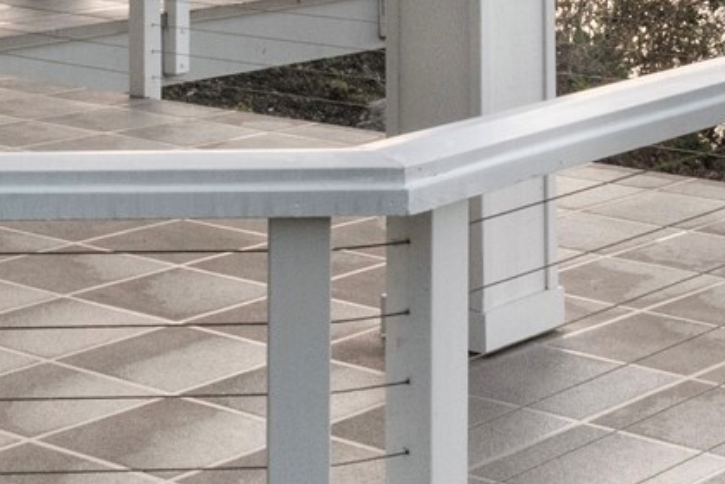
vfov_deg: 11.6
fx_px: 2276
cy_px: -252
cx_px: 488
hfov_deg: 18.1
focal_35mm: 113
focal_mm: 10.26
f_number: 9
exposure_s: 1/80
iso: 800
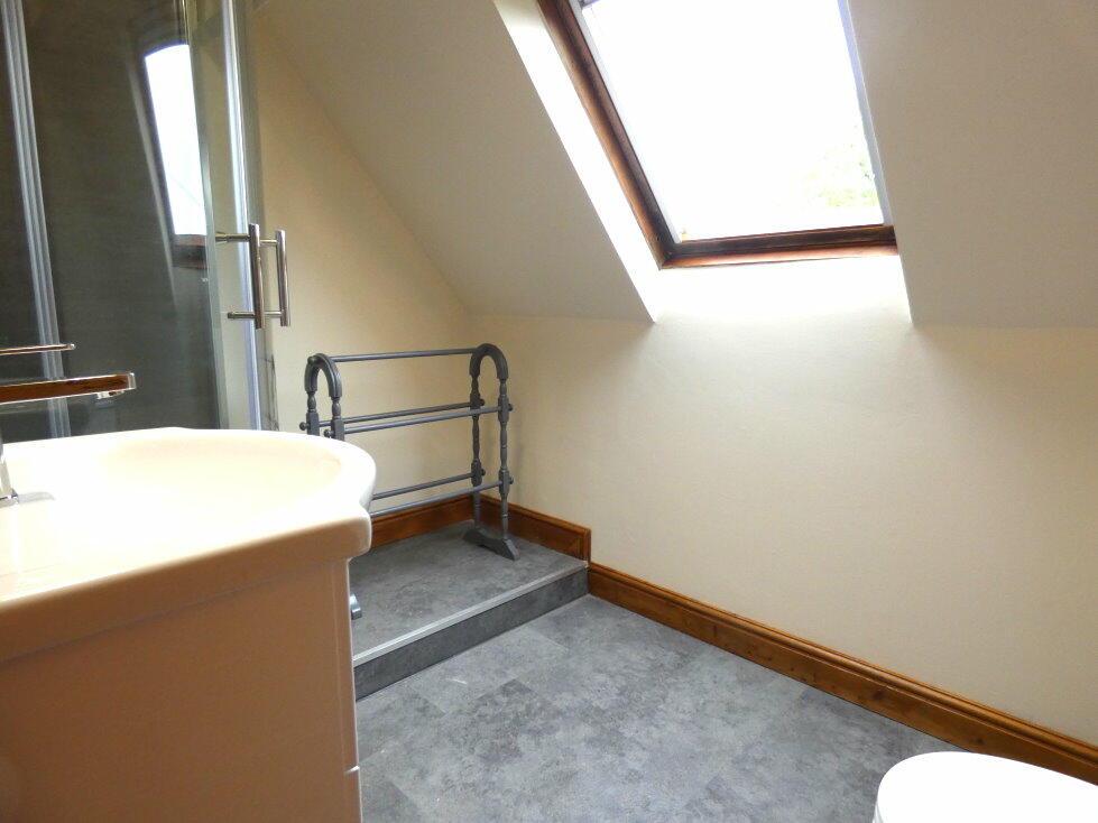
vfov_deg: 66.0
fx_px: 634
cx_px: 549
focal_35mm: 20
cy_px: 412
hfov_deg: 81.8
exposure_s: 1/60
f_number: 2.8
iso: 250
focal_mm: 3.6
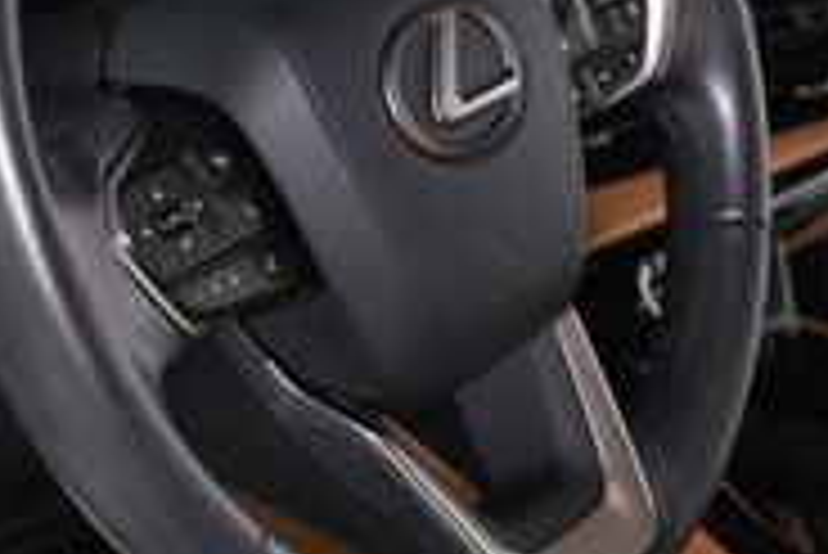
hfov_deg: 14.7
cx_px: 202
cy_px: 144
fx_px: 3199
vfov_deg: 9.9
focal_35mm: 139
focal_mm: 27
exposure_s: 1/160
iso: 100
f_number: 4
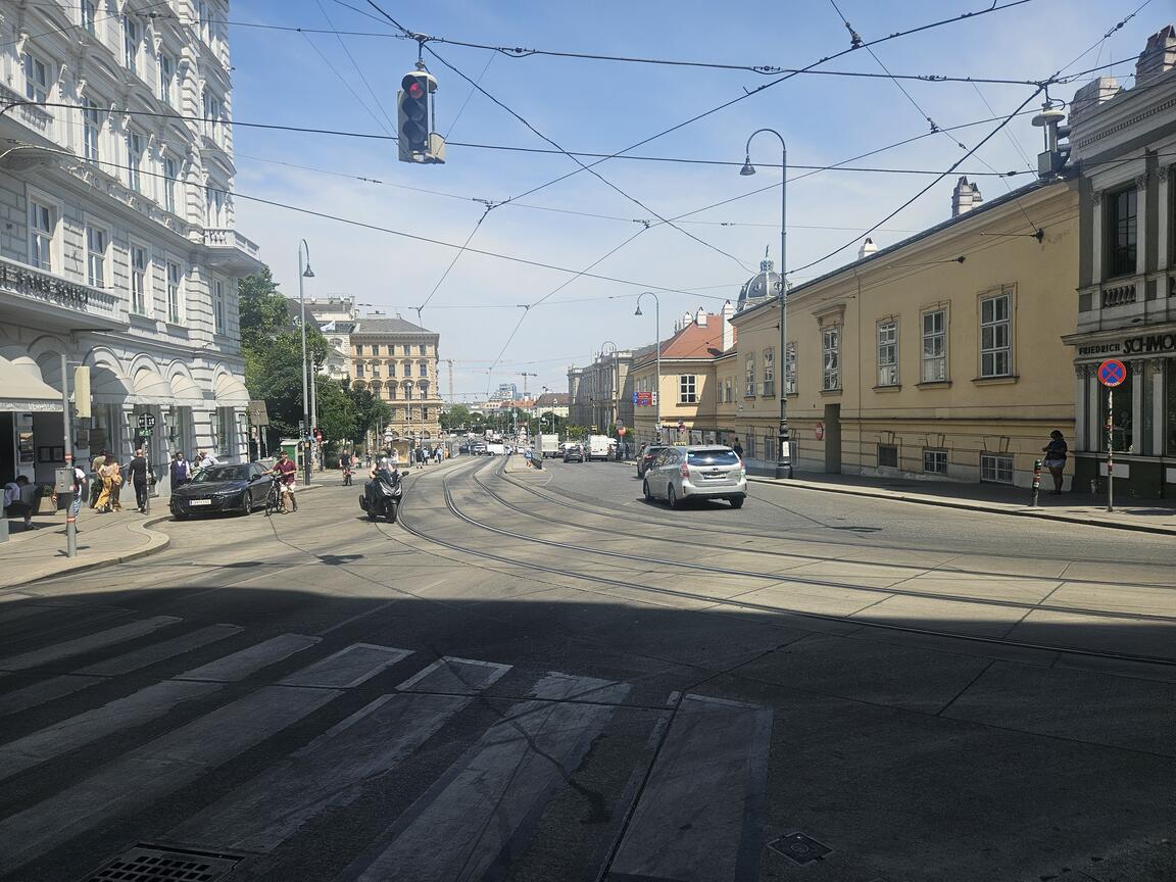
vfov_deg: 58.9
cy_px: 441
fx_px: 781
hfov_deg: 73.9
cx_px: 588
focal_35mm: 23
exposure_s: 1/2657
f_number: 1.8
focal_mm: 5.4
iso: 25
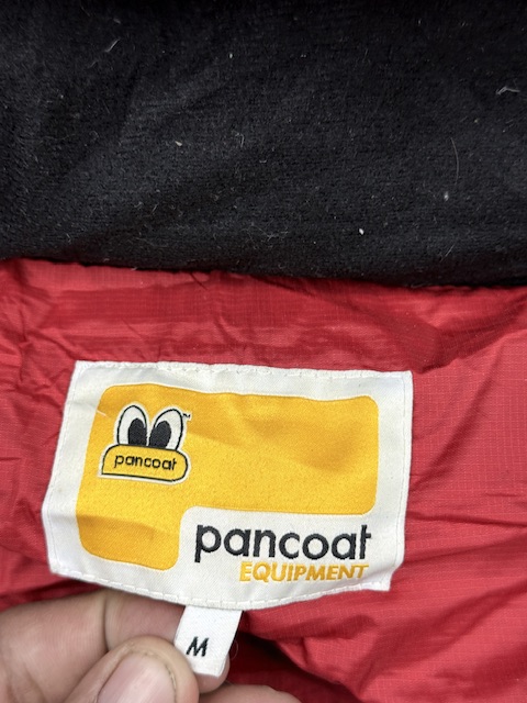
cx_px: 264
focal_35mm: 48
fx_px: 974
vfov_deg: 39.7
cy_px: 352
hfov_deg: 30.3
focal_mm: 6.76
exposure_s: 1/100
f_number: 1.78
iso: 50
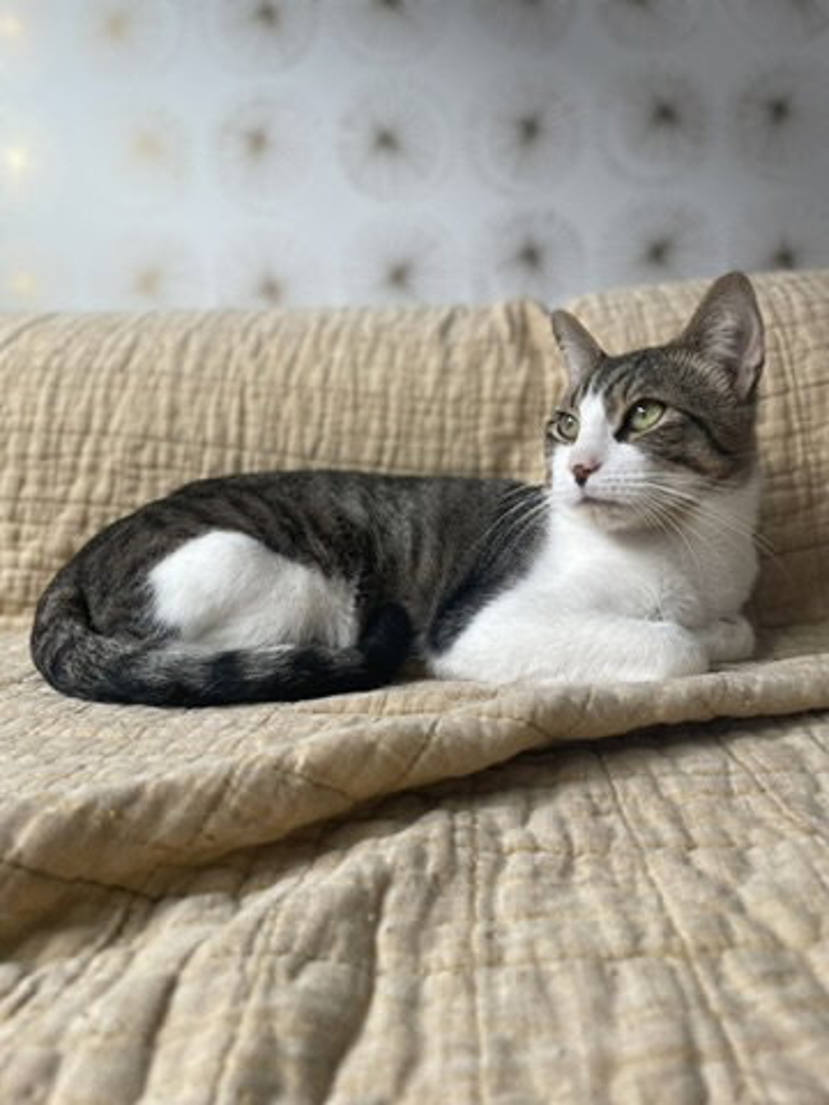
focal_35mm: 26
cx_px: 414
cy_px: 552
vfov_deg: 67.3
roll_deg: +1.2
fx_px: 830
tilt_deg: -5.6
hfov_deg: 53.1
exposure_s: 1/121
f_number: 1.6
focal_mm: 4.2
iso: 50
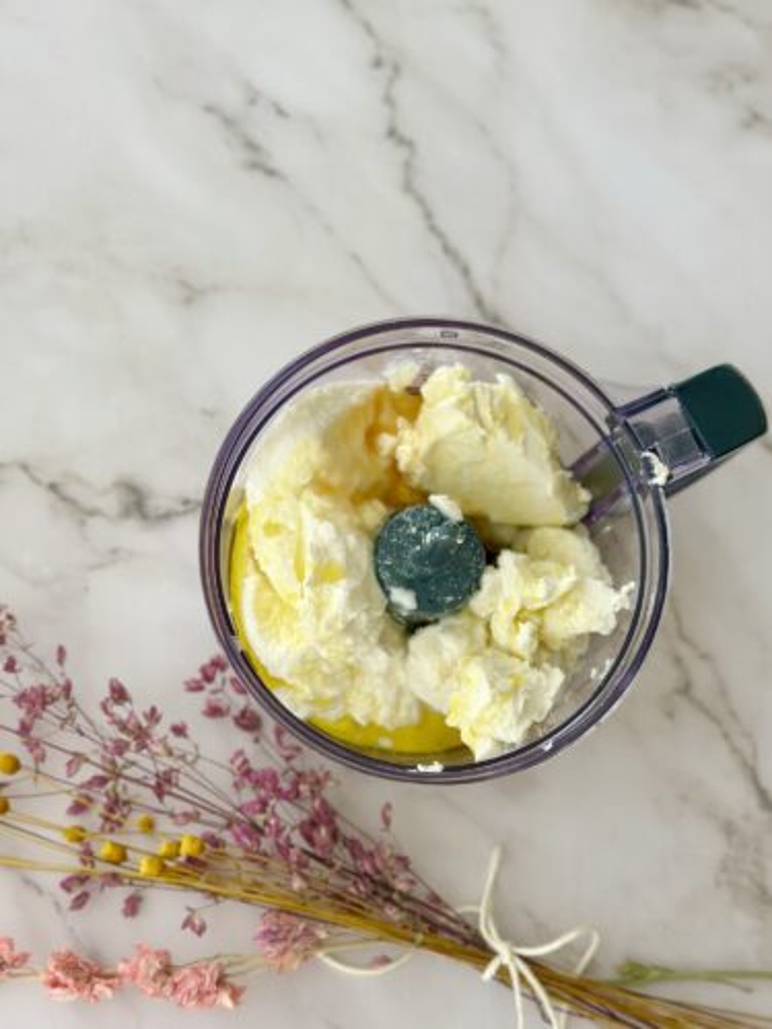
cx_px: 386
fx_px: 1427
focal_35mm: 48
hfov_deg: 30.3
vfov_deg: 39.7
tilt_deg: -75.1
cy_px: 514
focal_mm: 6.86
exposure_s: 1/174
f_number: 1.78
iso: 80
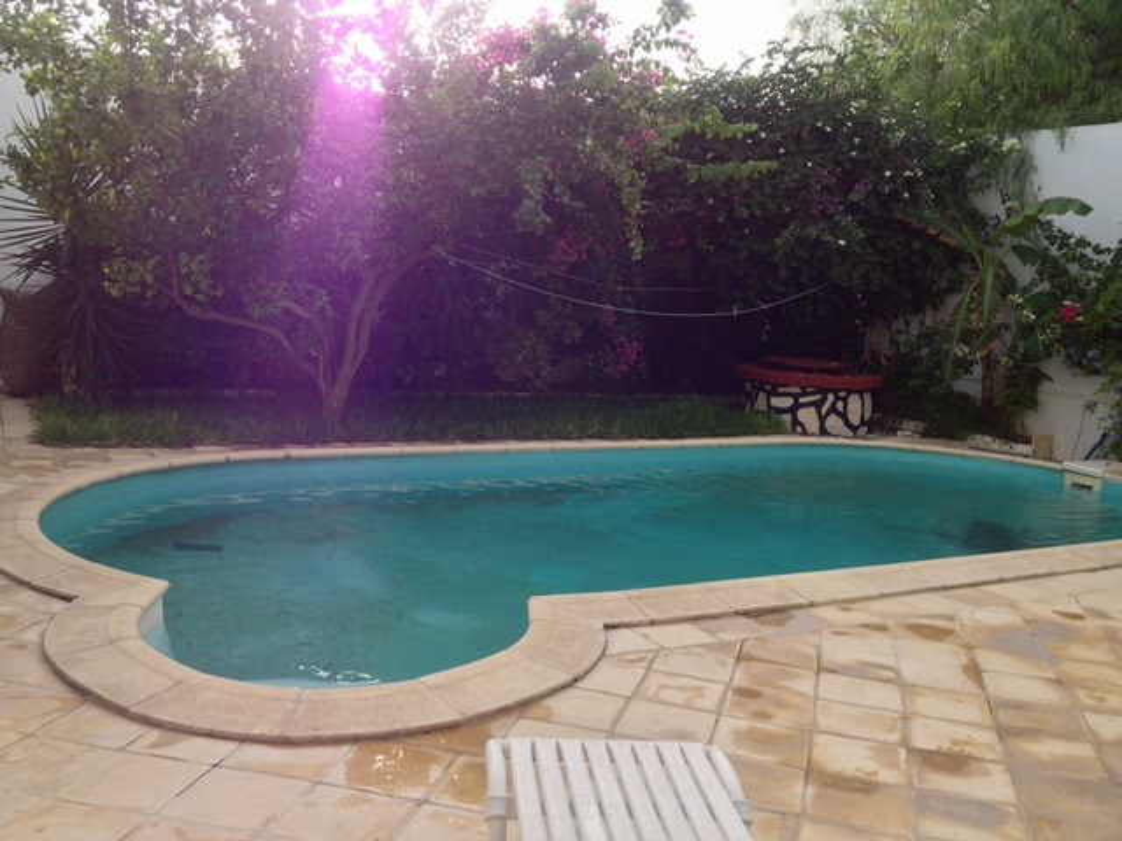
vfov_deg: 40.7
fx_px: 1134
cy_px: 420
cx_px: 561
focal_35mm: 35
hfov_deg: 52.6
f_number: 2.4
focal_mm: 4.28
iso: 50
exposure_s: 1/400
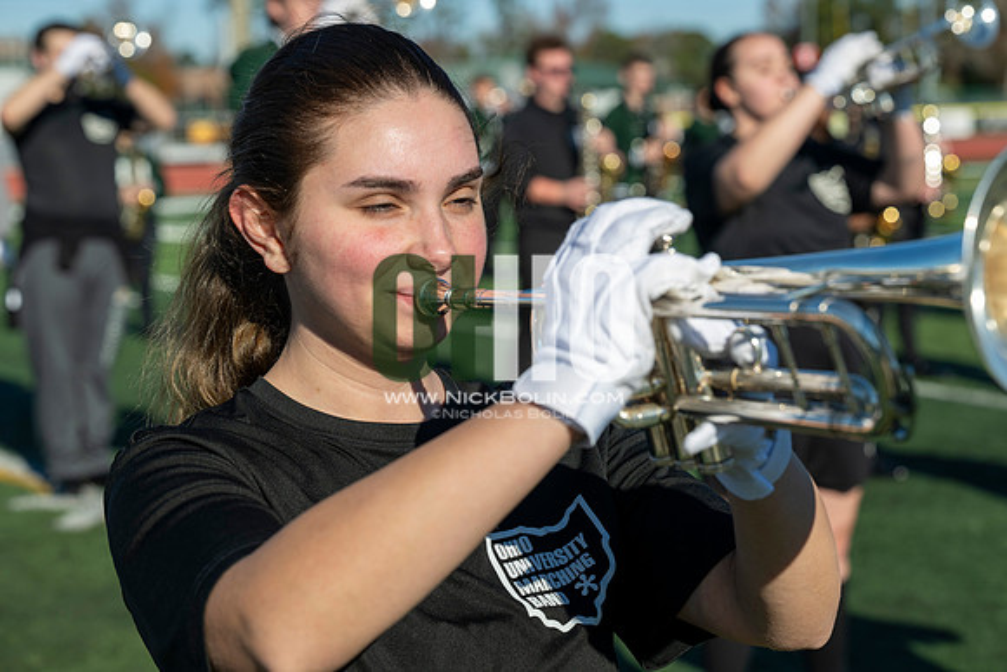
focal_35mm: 70
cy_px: 336
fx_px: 1958
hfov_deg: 28.8
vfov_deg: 19.5
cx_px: 504
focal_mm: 70
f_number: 5
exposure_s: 1/2000
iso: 250
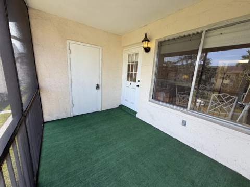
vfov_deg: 85.6
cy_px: 94
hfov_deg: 102.1
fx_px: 101
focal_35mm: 14
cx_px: 125
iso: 40
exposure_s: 1/133
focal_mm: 2.22
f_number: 2.2
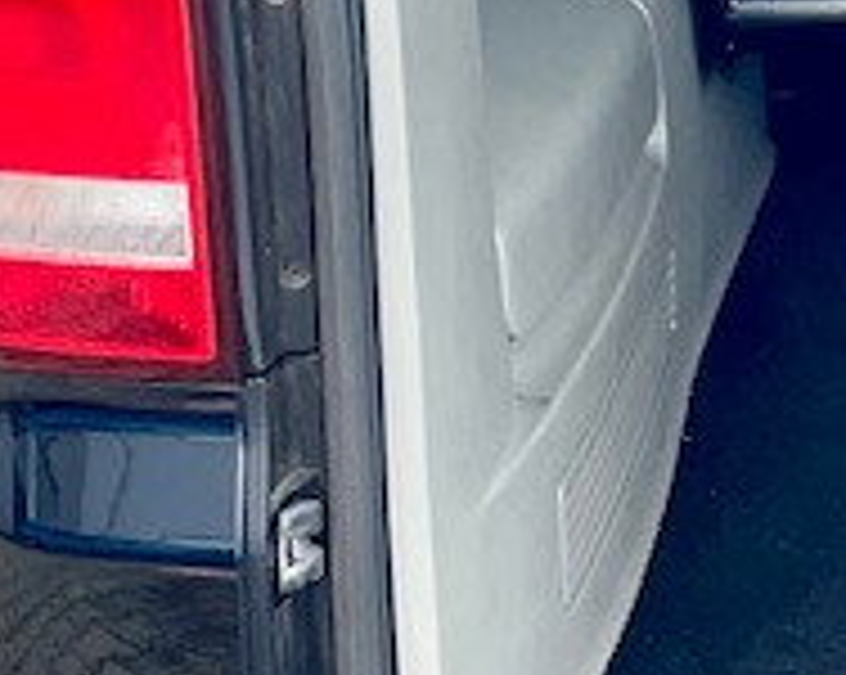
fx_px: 4327
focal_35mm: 173
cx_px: 1503
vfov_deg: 8.6
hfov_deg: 10.5
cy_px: -526
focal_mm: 4.2
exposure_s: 1/121
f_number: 1.6
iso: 50
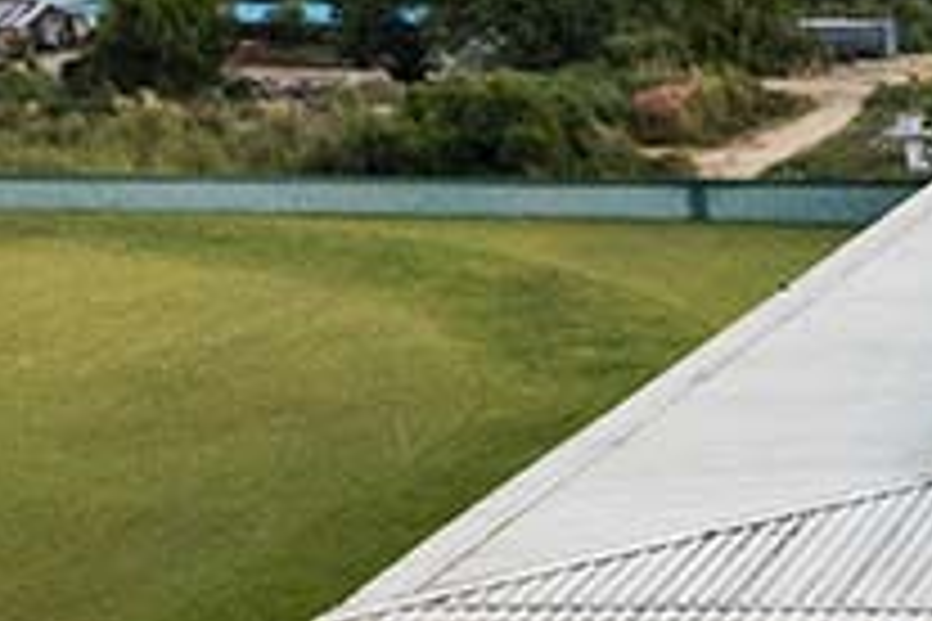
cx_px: 1855
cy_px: 765
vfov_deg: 10.4
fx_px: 3365
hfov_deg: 13.5
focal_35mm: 130
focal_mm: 10.26
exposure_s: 1/120
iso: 1600
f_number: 7.1
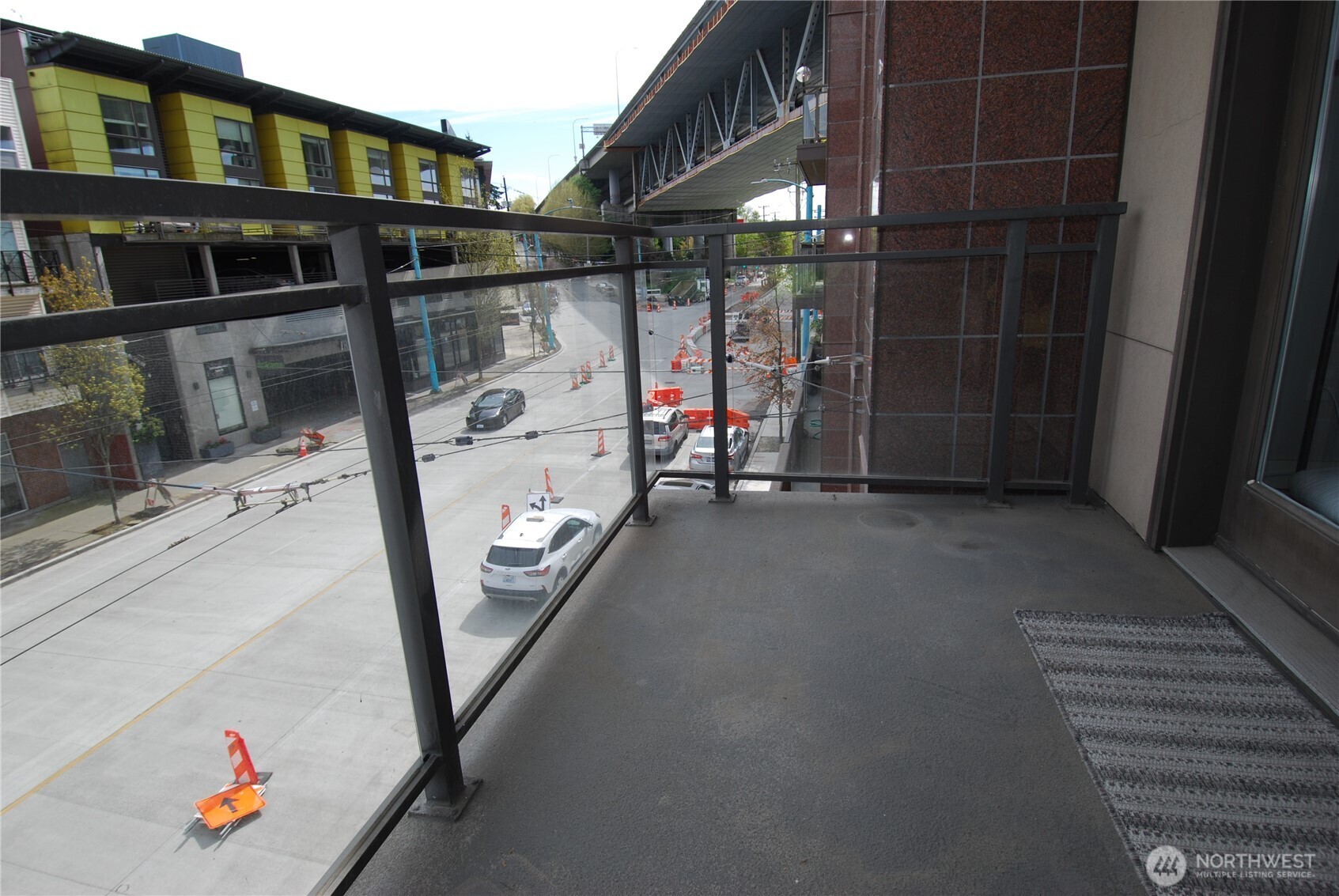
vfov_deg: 67.5
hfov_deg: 89.9
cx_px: 670
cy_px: 448
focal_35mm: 18
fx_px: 670
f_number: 7.1
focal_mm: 12
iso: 100
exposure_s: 1/200
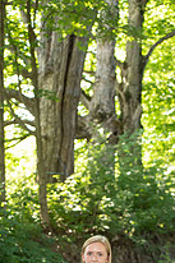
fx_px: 1117
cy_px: 278
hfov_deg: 9.0
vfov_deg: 13.2
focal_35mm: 153
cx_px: 78
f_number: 3.5
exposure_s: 1/200
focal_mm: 70
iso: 640
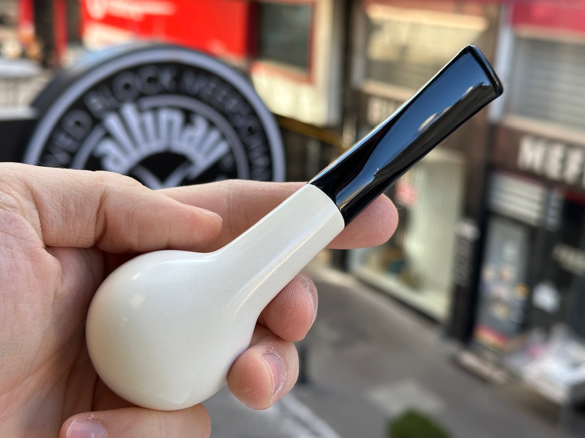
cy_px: 219
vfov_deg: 30.3
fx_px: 811
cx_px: 292
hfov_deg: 39.7
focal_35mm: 48
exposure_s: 1/433
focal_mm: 6.86
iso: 64
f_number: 1.78
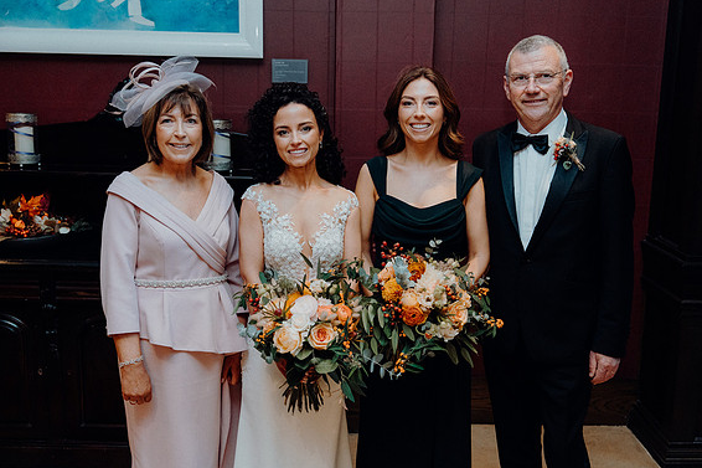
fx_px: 799
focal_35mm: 41
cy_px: 233
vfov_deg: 32.6
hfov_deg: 47.4
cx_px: 358
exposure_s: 1/160
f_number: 3.5
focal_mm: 40
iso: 3200
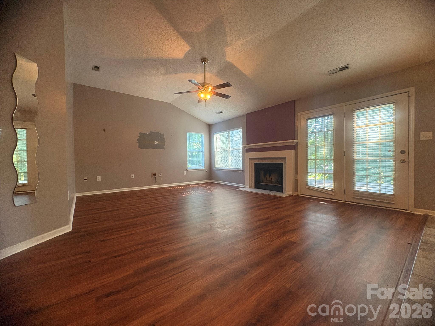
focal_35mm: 14
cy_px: 163
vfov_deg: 85.7
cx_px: 218
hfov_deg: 102.1
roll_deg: +0.8
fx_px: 176
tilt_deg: -1.3
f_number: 2.2
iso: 320
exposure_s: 1/60
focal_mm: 2.22
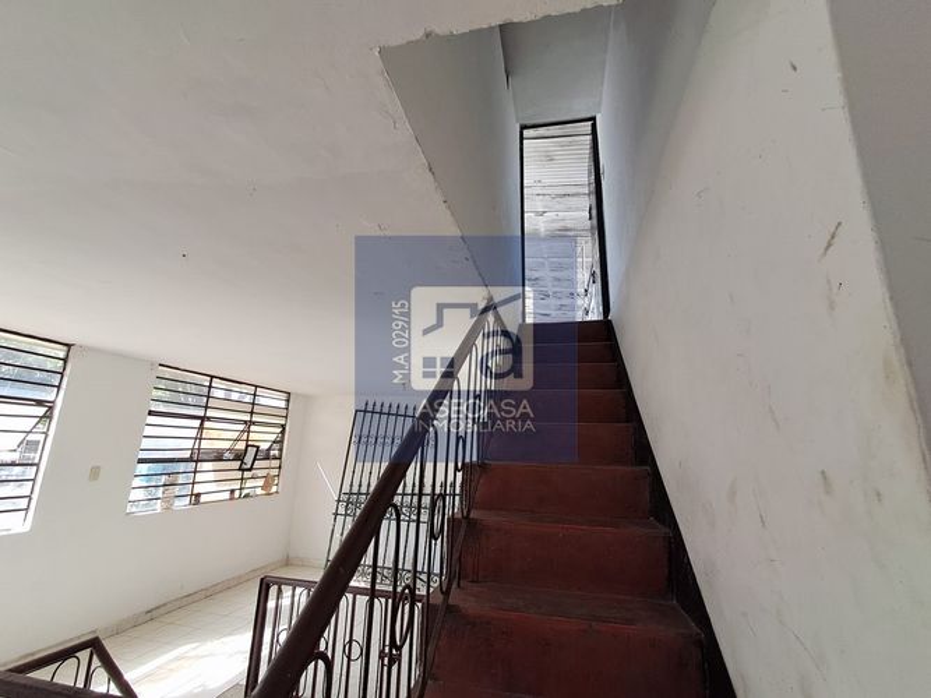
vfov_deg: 78.1
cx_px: 466
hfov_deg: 94.5
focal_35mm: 16
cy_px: 349
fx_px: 430
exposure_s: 1/120
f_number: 2.2
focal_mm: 1.64
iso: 50
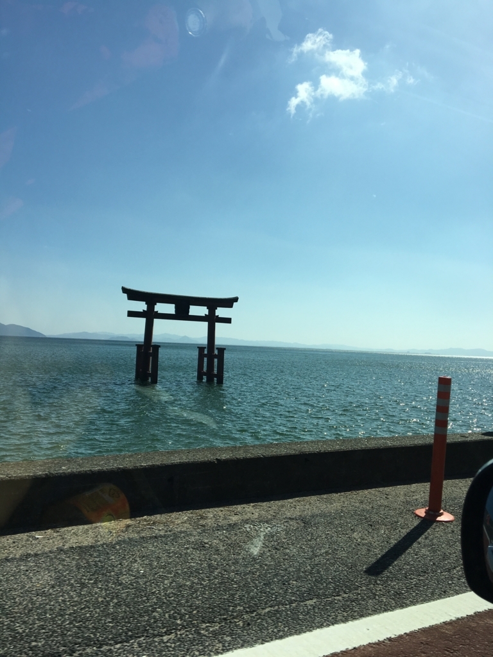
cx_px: 246
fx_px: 551
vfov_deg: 61.7
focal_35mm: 29
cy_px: 328
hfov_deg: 48.2
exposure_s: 1/2653
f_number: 2.2
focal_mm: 4.15
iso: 25
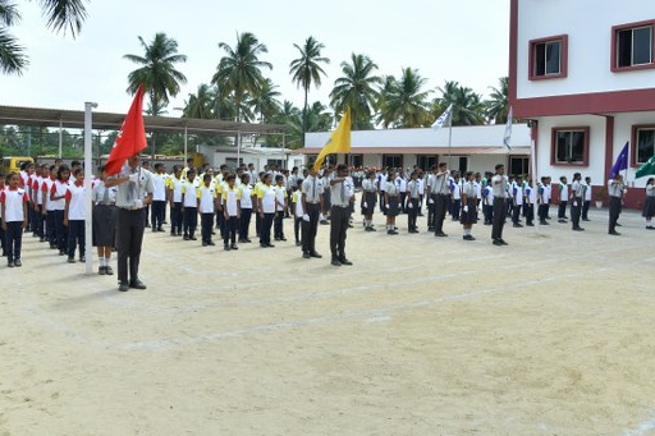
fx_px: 546
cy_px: 177
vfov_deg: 43.4
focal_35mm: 30
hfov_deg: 61.9
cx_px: 342
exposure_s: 1/160
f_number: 8
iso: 100
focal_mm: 24
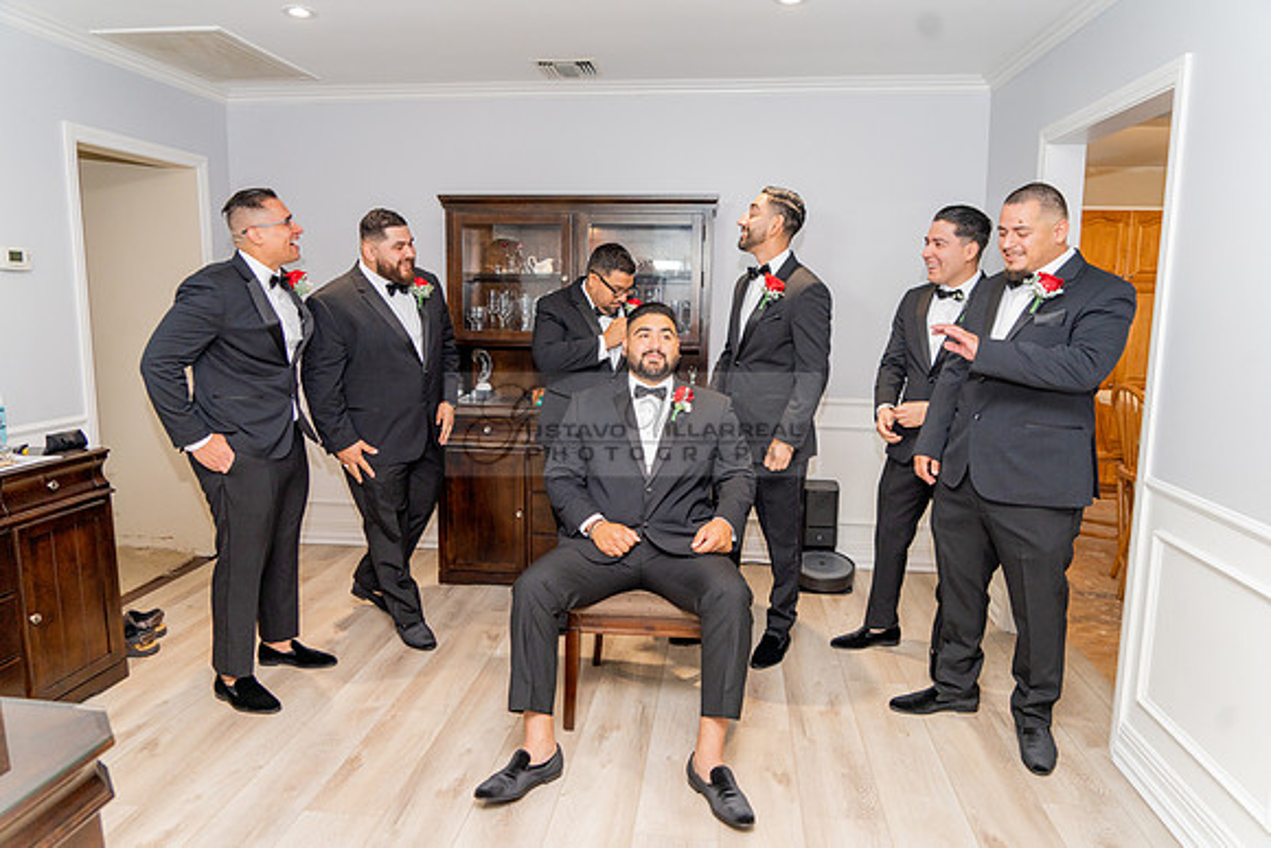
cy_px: 424
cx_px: 636
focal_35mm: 24
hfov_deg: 73.7
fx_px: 847
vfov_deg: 53.2
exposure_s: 1/160
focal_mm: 24
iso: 640
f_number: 4
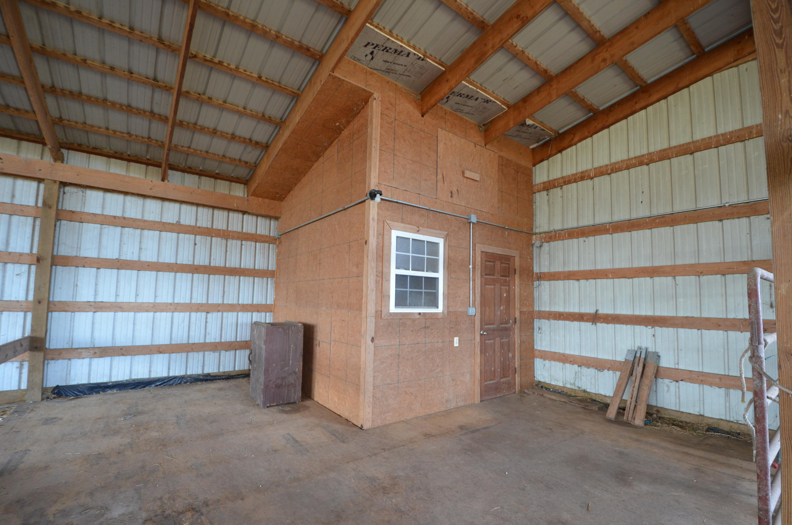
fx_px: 329
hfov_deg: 100.5
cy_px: 262
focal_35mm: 15
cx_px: 396
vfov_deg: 77.1
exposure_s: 1/60
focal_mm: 10
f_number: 4
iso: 560
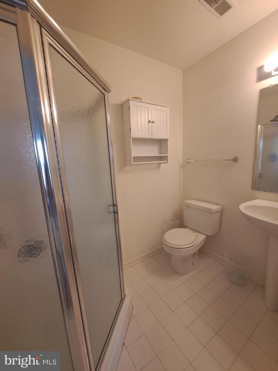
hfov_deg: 89.9
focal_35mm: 13
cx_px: 139
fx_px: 139
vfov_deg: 106.2
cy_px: 186
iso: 100
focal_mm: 1.74
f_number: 2.2
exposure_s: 1/50
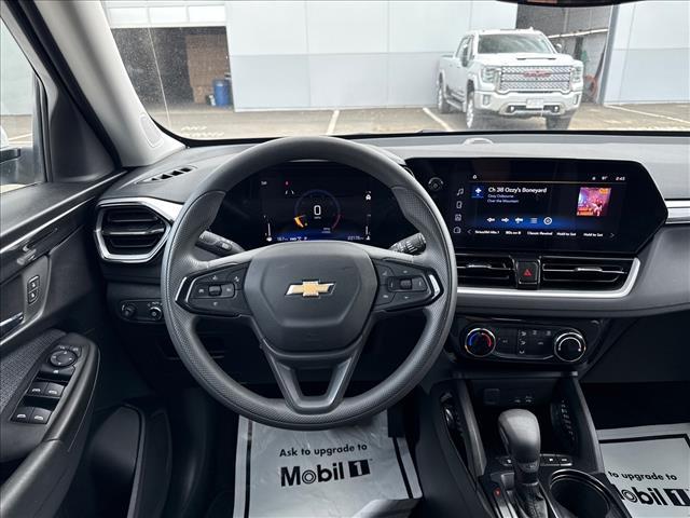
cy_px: 259
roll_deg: +1.3
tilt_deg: -20.8
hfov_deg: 71.6
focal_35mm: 24
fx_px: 478
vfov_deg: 56.8
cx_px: 345
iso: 100
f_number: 1.78
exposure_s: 1/214
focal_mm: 6.76
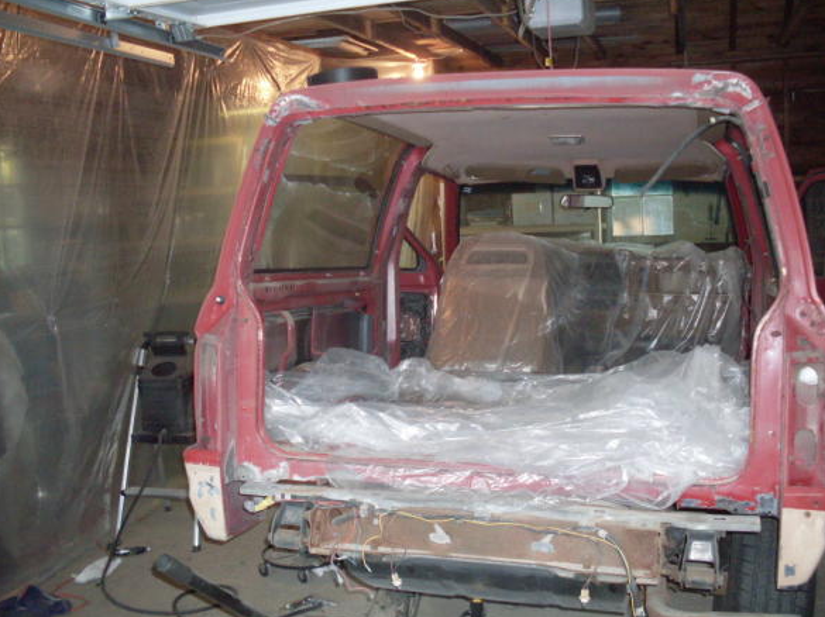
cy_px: 308
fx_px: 929
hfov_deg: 47.9
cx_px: 417
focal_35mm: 39
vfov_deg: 36.8
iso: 240
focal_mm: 6.3
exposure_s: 1/45
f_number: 2.8
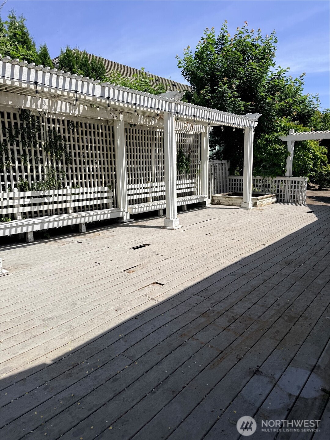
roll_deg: +0.8
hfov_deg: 56.8
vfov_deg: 71.6
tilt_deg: -8.8
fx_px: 305
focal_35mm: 24
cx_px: 165
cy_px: 220
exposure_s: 1/6173
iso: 80
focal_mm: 6.76
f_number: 1.78
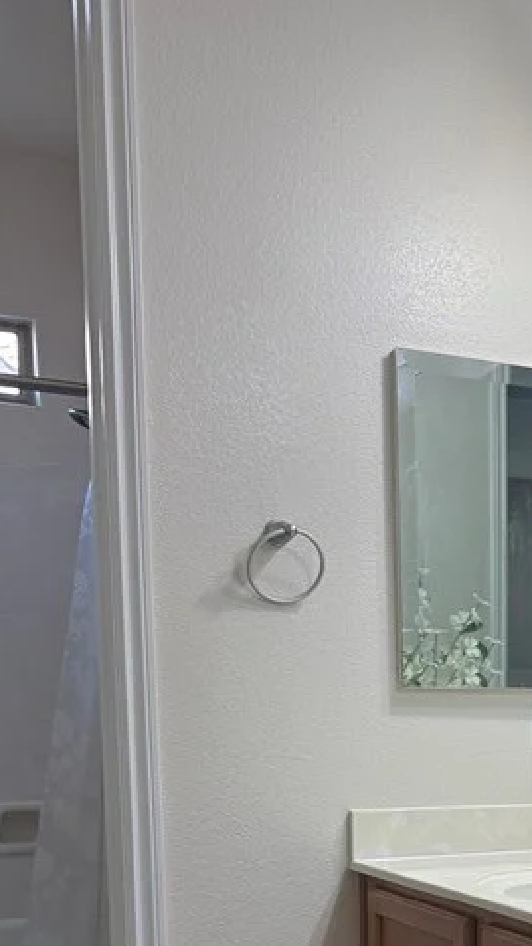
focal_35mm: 56
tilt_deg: -7.4
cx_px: 676
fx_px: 1404
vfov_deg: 34.8
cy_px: 873
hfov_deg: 19.9
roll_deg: -0.4
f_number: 1.78
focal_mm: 6.76
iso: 160
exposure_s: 1/120
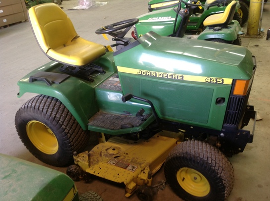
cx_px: 135
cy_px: 100
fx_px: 273
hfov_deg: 52.7
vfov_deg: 40.6
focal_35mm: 35
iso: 64
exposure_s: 1/15
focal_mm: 4.28
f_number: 2.4
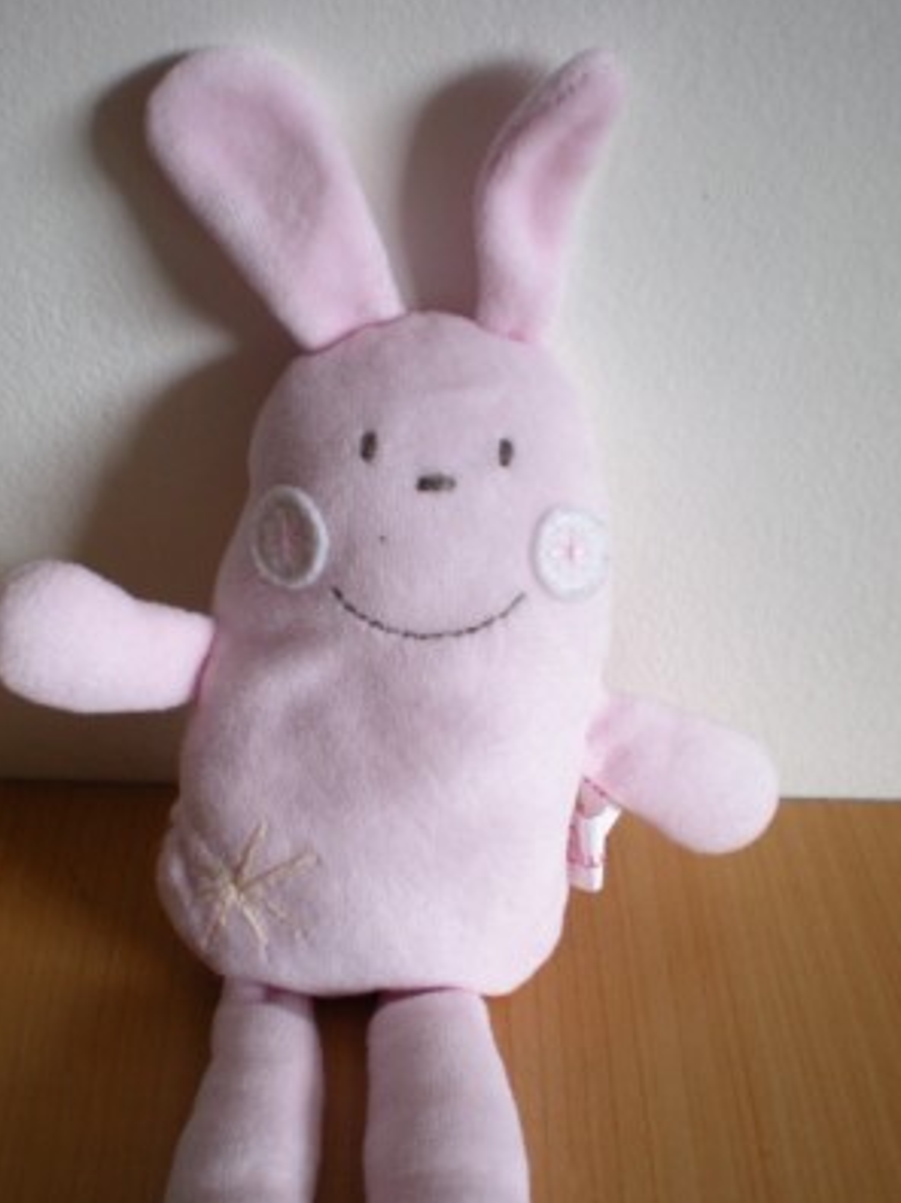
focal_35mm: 50
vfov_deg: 38.1
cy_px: 694
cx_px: 374
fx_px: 1736
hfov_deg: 29.0
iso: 99
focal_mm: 6.3
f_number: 3.1
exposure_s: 1/63.1
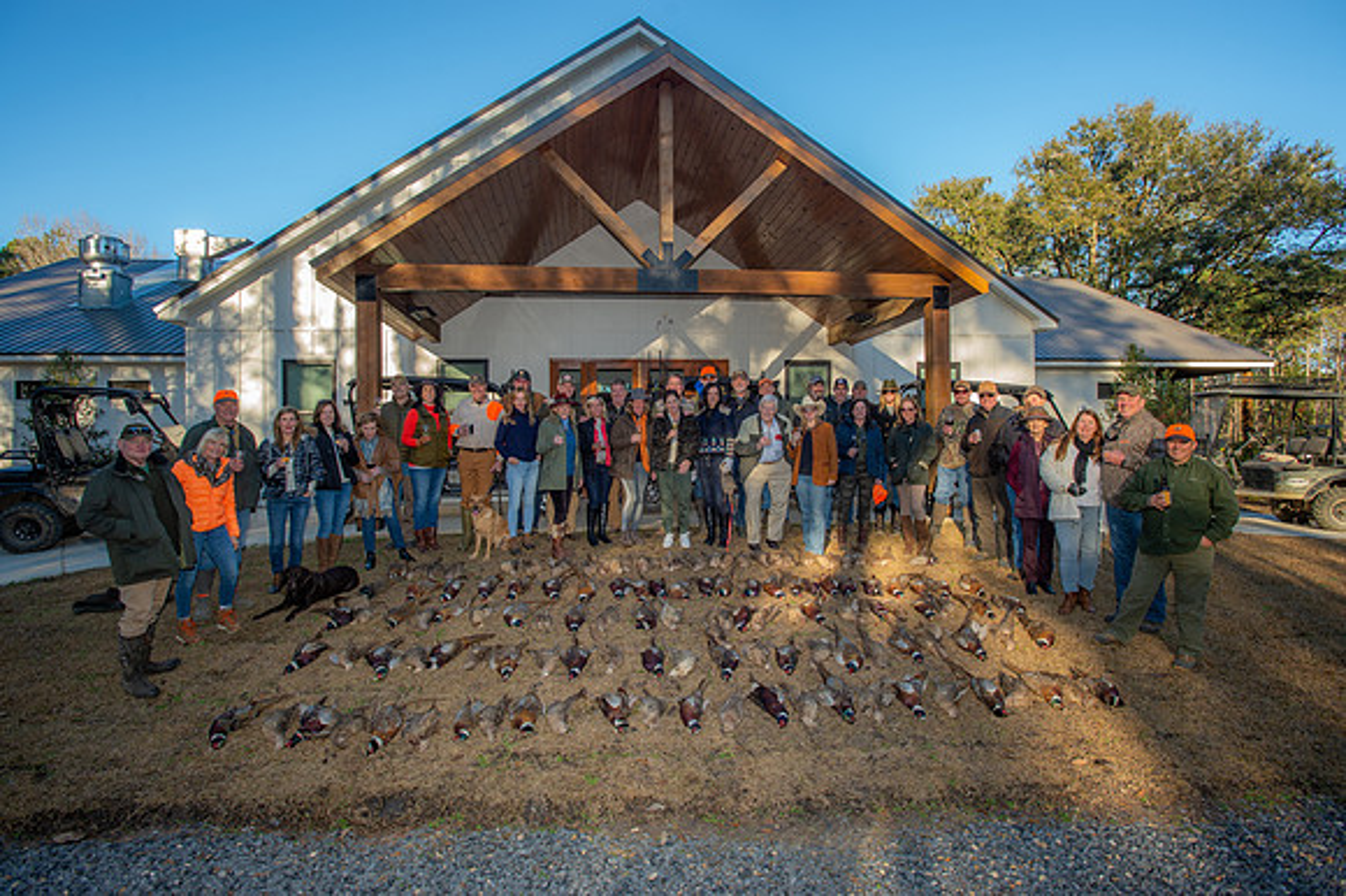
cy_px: 448
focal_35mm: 19
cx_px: 673
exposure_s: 1/125
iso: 160
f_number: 5.6
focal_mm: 19
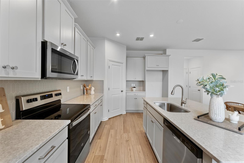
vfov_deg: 81.3
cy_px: 82
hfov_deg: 104.2
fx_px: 95
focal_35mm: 14
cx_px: 122
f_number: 6.3
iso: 250
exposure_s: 1/6
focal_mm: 14
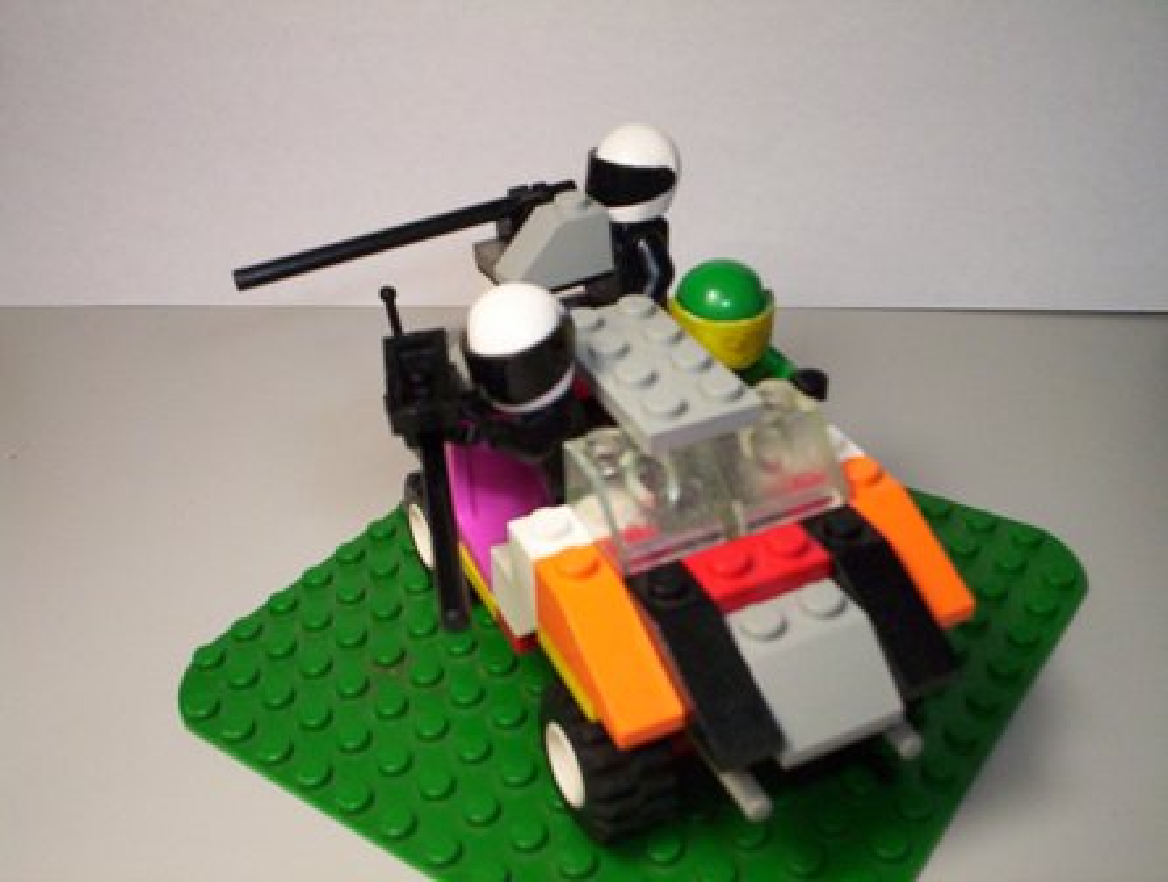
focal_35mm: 38
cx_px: 584
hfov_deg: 48.9
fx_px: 1285
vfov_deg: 37.9
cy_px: 441
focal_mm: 4.99
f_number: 4.5
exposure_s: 1/60
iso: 140
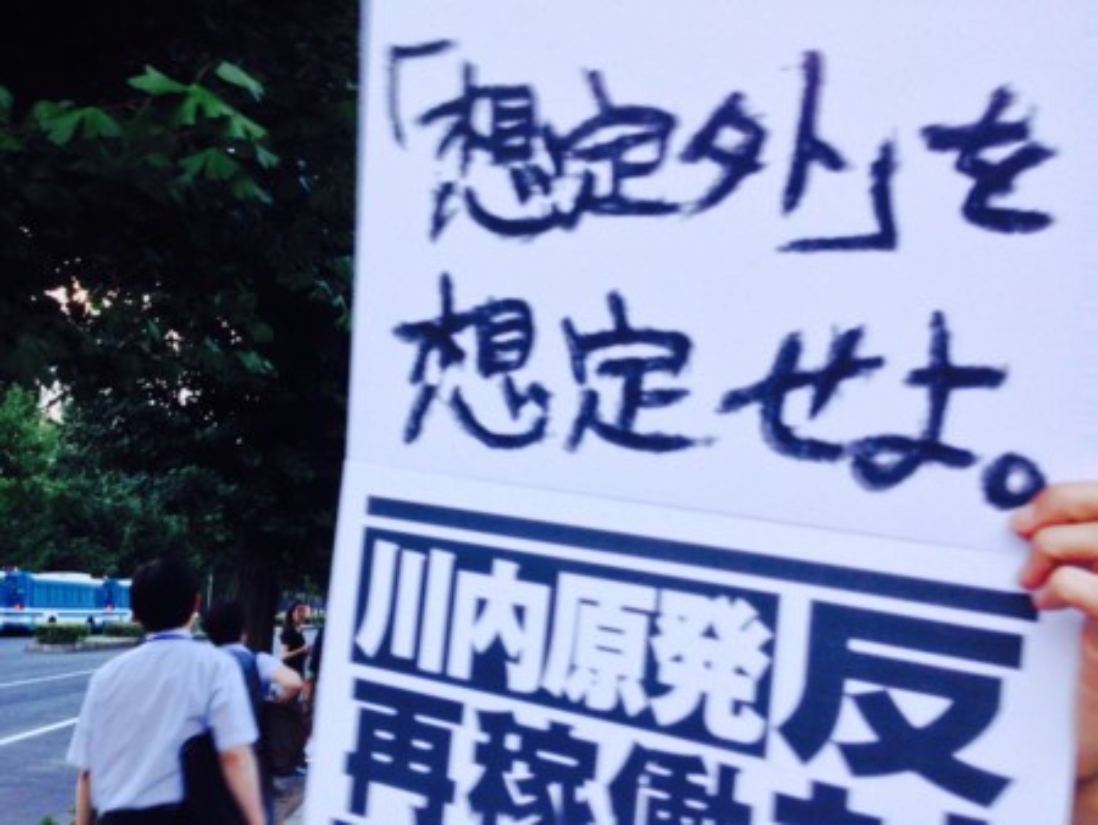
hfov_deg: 55.3
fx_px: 1047
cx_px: 549
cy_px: 412
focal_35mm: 33
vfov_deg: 43.0
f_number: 2.4
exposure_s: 1/24
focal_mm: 4.12
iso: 64
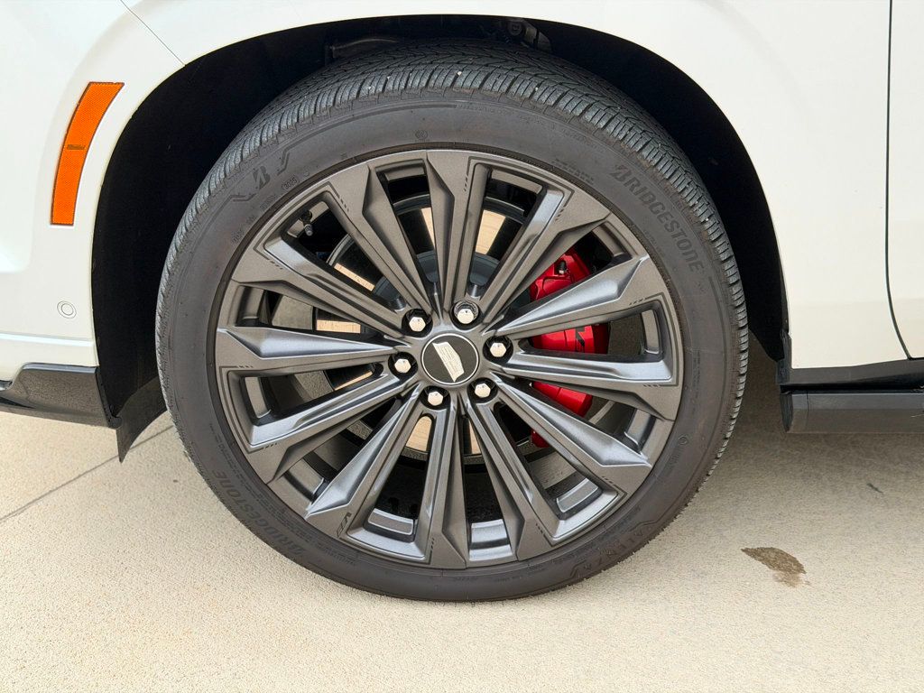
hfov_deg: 39.7
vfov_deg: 30.3
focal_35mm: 48
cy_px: 346
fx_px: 1281
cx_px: 462
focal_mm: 6.76
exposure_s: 1/939
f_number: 1.78
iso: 100
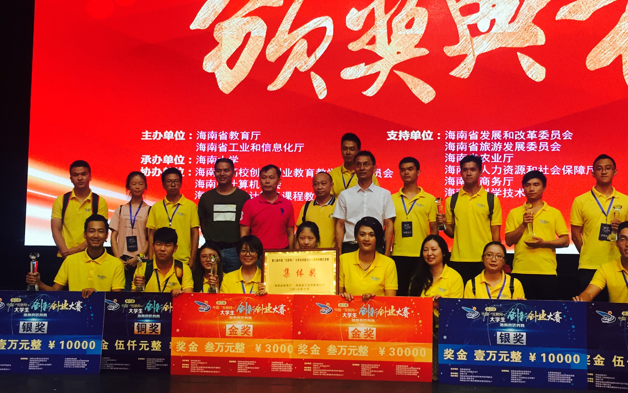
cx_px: 338
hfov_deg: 46.2
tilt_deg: +4.5
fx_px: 736
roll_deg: -2.3
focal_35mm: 43
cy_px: 212
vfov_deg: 29.8
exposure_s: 1/30
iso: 100
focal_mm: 4.15
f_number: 2.2
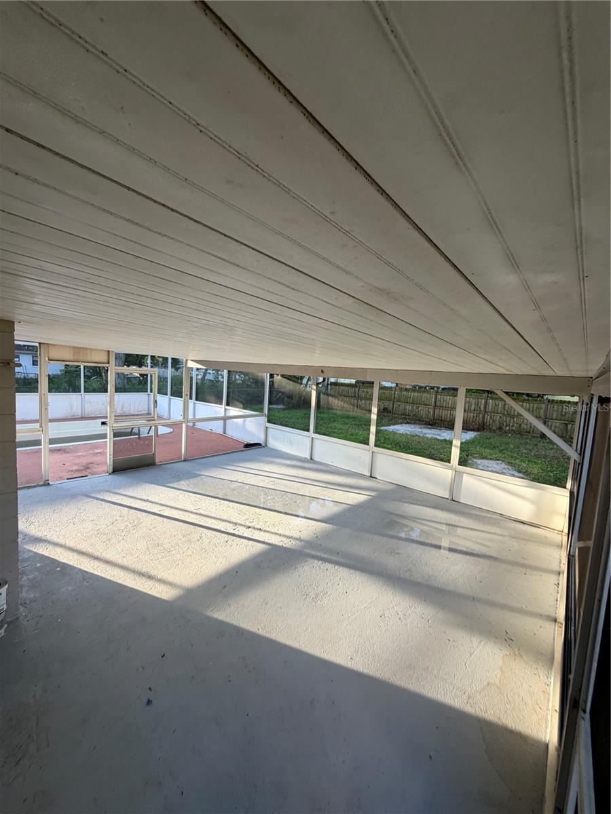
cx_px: 306
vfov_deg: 102.1
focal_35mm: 14
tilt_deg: -3.1
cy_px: 407
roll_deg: -3.2
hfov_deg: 85.7
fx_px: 329
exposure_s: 1/121
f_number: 2.2
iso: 80
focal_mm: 2.22
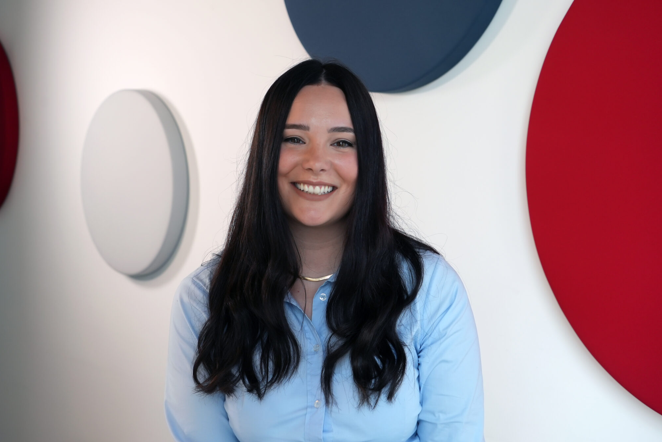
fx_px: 1012
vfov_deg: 24.6
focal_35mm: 55
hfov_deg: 36.2
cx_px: 325
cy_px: 222
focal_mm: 54
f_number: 6.3
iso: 800
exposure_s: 1/100
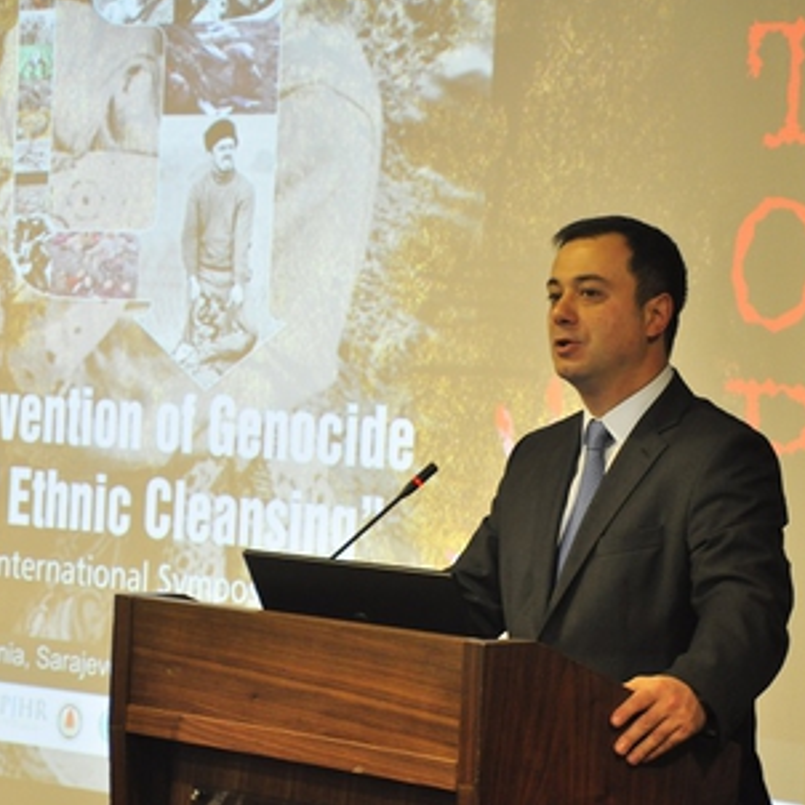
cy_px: 401
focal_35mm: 128
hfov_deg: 13.6
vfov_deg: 13.6
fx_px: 3368
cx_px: 381
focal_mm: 66
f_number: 5.3
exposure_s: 1/25
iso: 1250
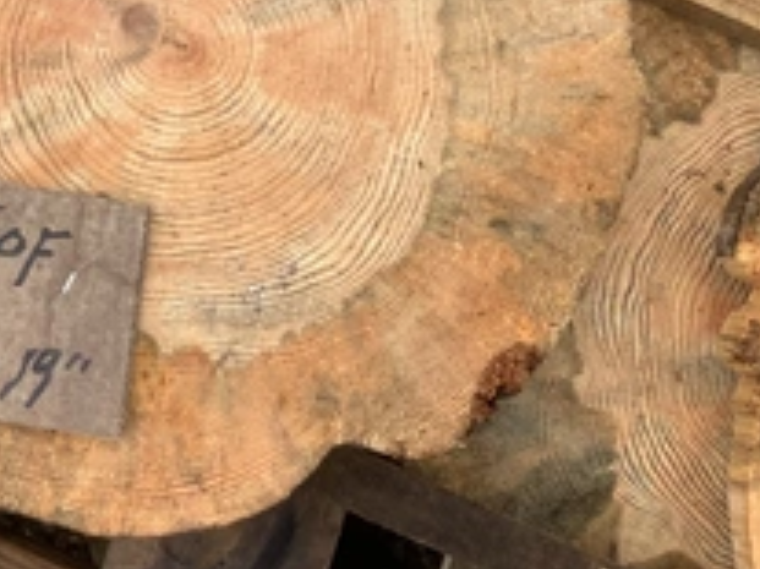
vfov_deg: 24.0
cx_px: 129
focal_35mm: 60
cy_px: 99
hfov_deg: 31.2
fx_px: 1317
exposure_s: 1/344
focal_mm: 3.3
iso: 25
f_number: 2.4
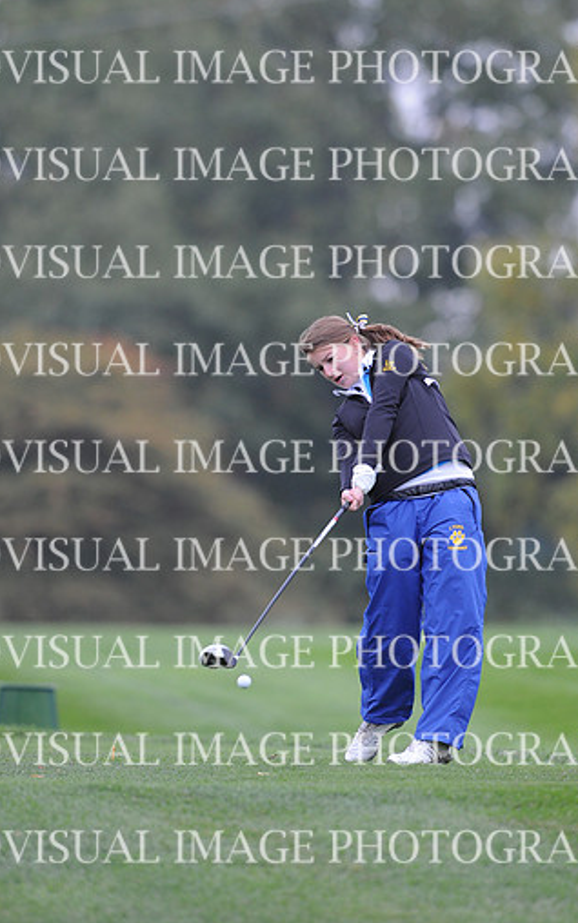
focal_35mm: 465
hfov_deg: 2.8
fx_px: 11707
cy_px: 407
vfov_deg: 4.5
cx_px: 316
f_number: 4
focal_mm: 400
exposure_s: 1/2000
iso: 1250
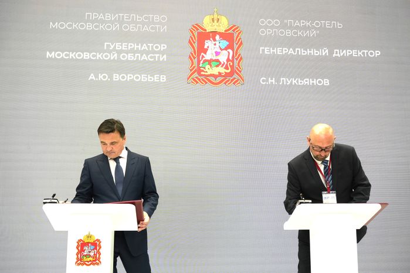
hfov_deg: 58.7
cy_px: 136
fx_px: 364
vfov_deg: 41.1
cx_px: 205
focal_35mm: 32
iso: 1000
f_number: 4.5
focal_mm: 32
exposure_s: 1/125
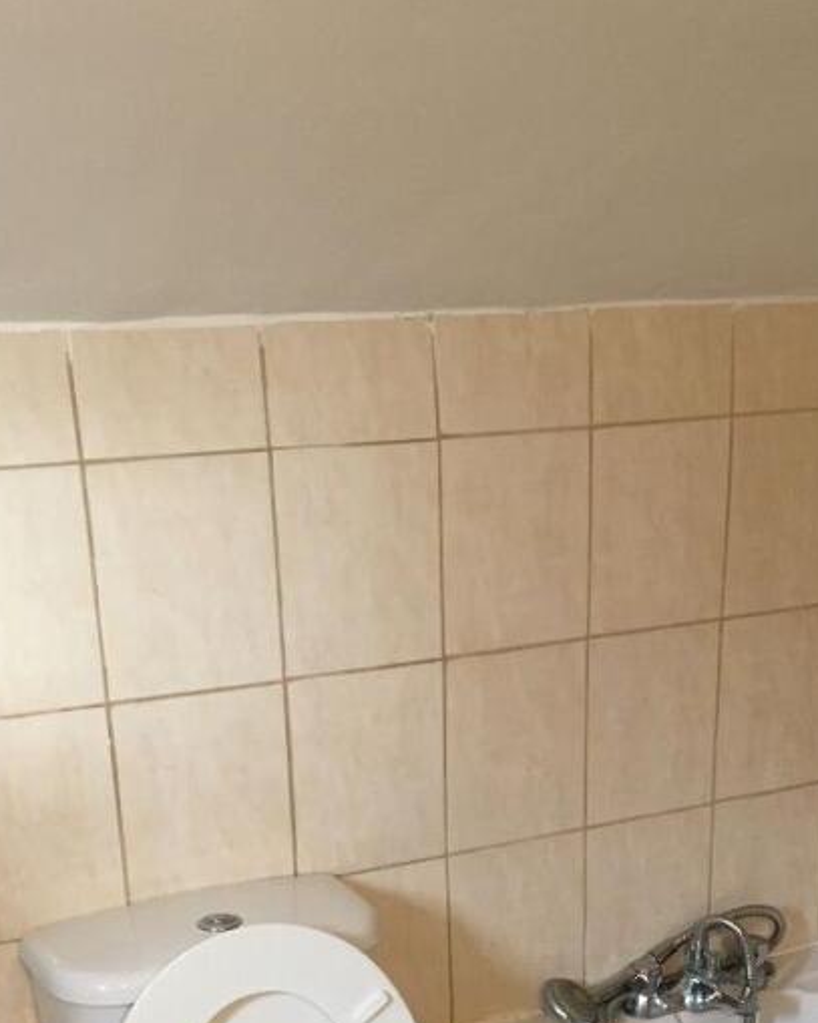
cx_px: 555
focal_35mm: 57
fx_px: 1725
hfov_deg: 26.5
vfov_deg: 31.2
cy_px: 955
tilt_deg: -23.6
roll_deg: -1.2
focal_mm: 4.15
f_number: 2.2
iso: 160
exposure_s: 1/33
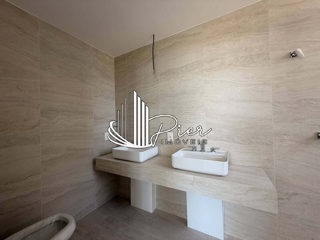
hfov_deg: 102.1
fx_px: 129
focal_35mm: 14
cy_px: 120
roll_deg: +2.6
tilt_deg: +0.8
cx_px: 160
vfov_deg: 85.7
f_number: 2.2
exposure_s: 1/121
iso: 100
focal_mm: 2.22
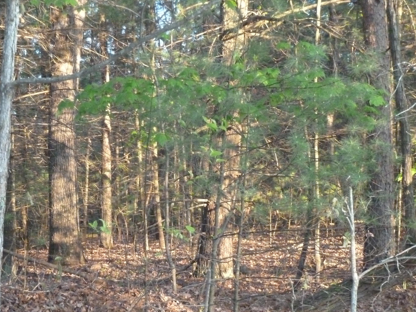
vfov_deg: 20.1
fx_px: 877
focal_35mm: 73
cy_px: 212
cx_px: 126
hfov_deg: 26.5
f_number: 3.8
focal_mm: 7.9
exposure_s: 1/125
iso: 1000
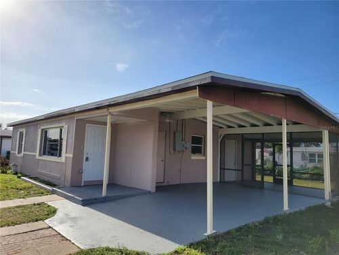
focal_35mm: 26
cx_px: 170
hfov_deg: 67.3
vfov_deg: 53.1
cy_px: 128
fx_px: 255
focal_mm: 5.4
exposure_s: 1/2077
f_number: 1.8
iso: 40
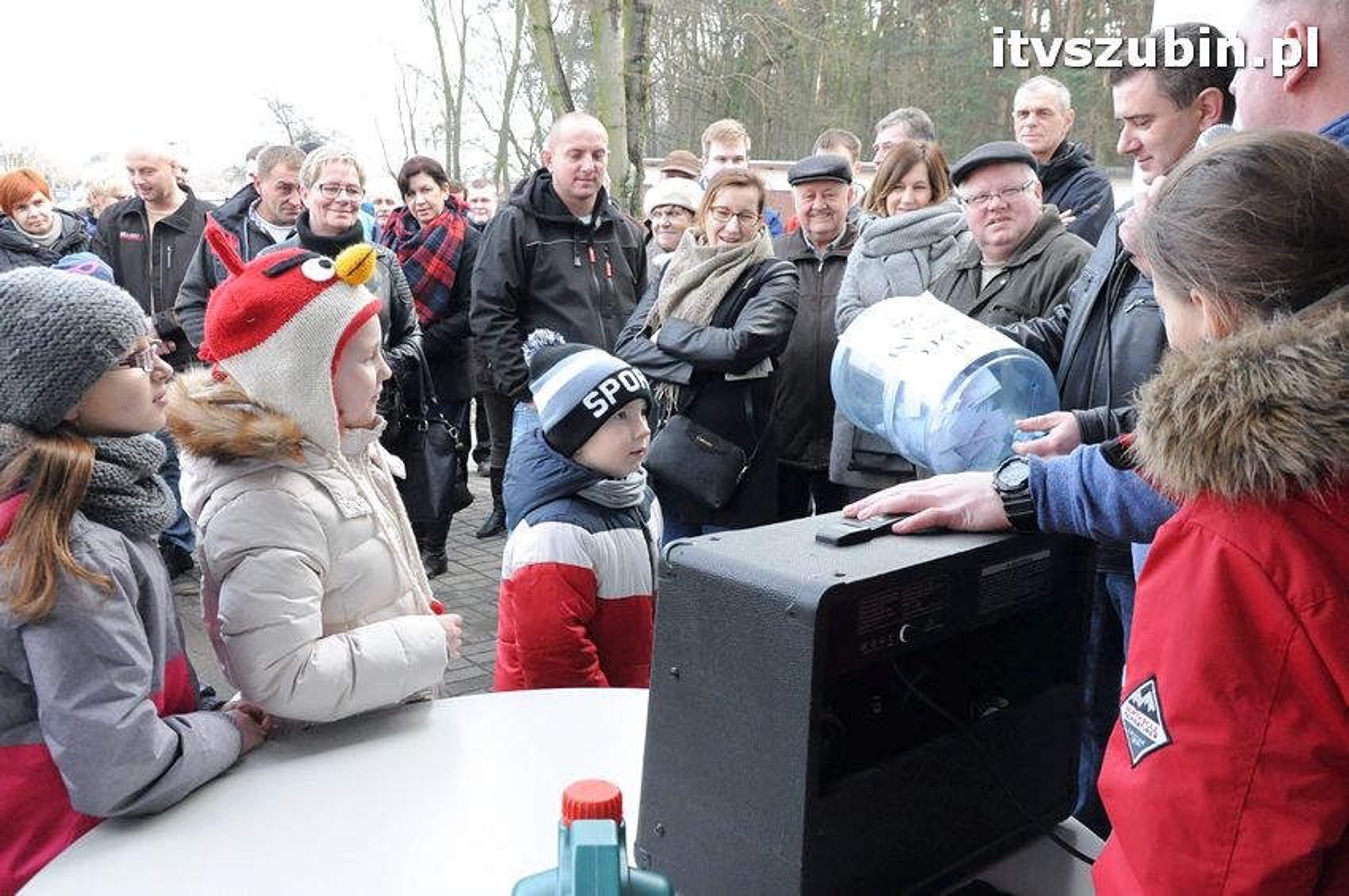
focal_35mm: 32
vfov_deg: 41.6
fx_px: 1179
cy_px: 448
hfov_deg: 59.5
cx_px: 674
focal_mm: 21
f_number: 9
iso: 2500
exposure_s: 1/320
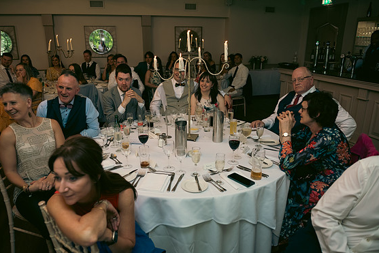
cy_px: 127
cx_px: 185
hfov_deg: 71.5
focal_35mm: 25
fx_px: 263
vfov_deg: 51.3
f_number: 3.5
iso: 400
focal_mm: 24
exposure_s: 1/160
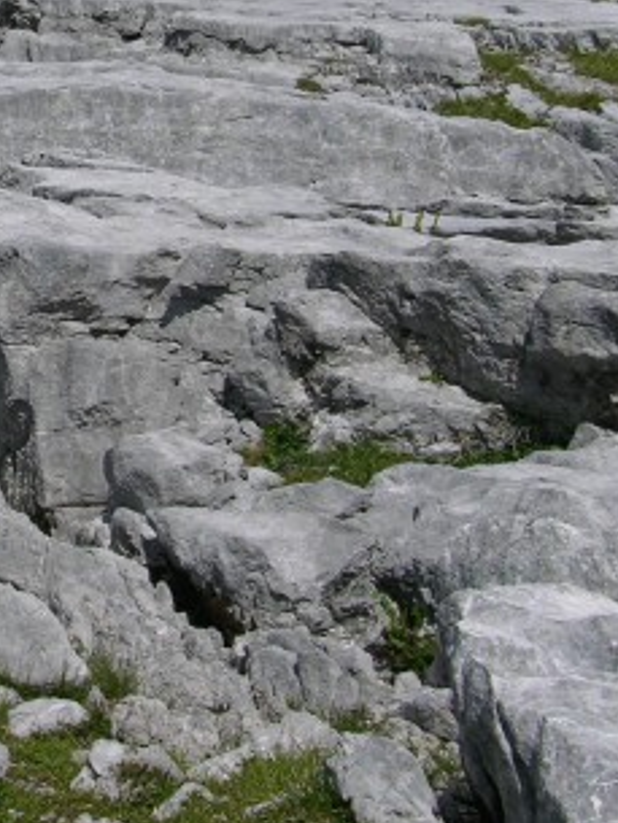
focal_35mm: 88
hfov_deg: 16.2
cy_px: 81
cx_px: -105
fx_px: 2093
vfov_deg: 21.7
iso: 50
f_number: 7.1
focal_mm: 8.9
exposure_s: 1/379
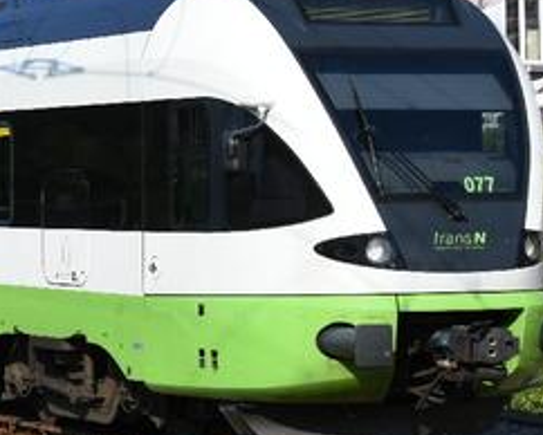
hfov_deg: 12.0
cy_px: -10
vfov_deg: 9.7
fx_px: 2541
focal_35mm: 158
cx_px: -56
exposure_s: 1/1250
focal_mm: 34
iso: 200
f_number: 5.6
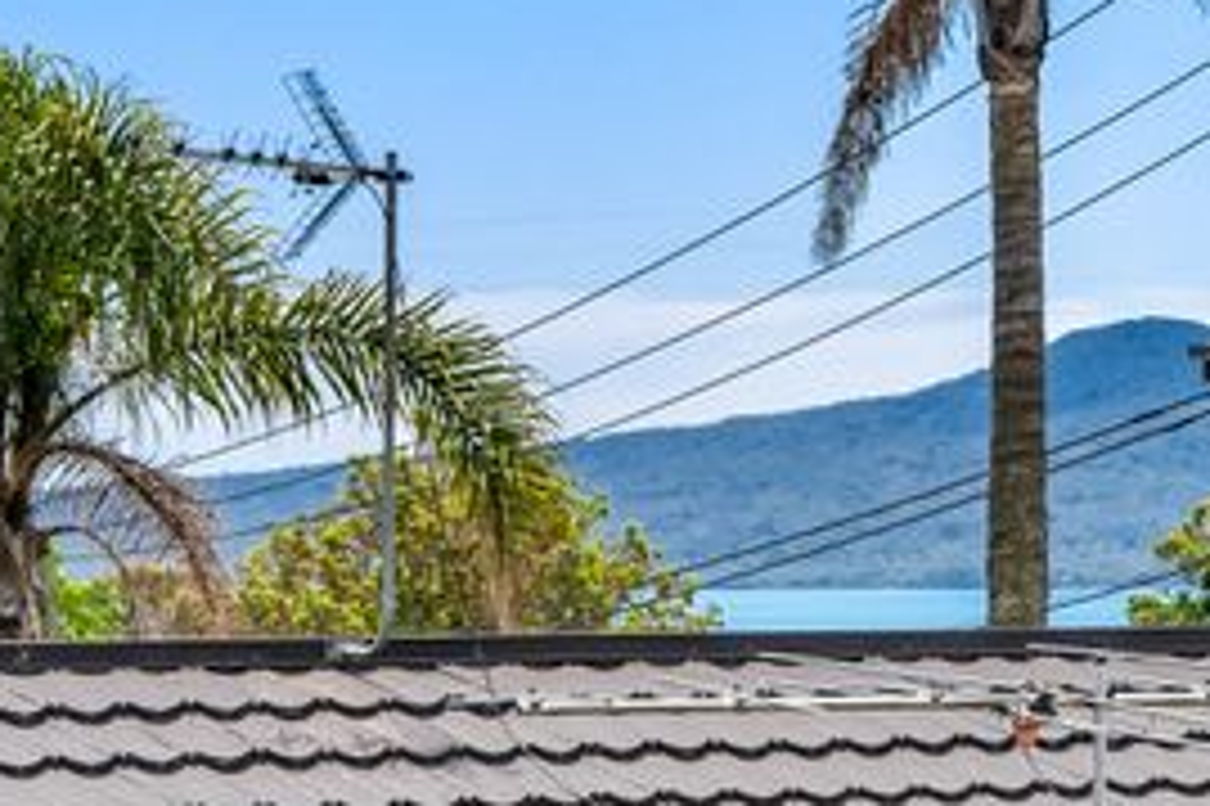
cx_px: 1170
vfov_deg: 6.4
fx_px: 7188
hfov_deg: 9.6
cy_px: 482
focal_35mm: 214
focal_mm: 75
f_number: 7.1
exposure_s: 1/1250
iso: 400
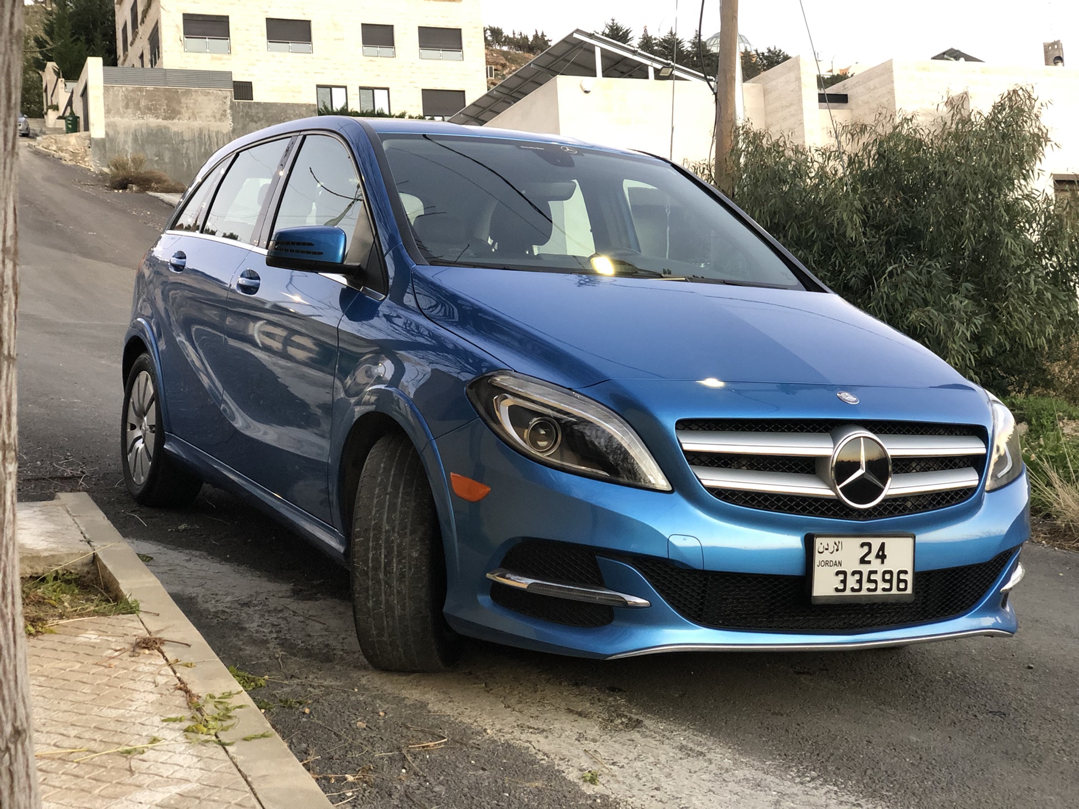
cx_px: 540
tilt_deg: +3.1
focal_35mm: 52
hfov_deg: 36.8
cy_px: 404
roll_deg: +3.8
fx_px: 1621
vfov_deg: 28.0
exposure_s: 1/34
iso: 100
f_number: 2.4
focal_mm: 6
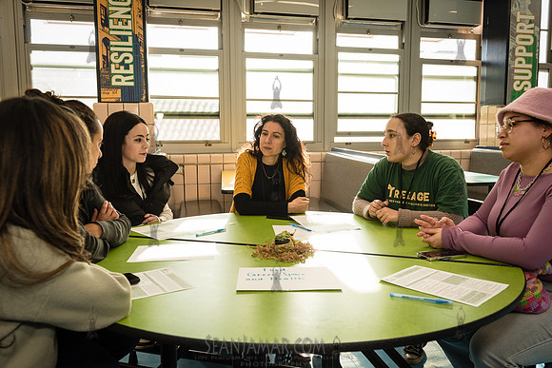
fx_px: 463
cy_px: 184
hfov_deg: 61.6
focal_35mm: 30
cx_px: 276
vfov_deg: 43.4
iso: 1000
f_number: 4.5
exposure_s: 1/125
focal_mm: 29
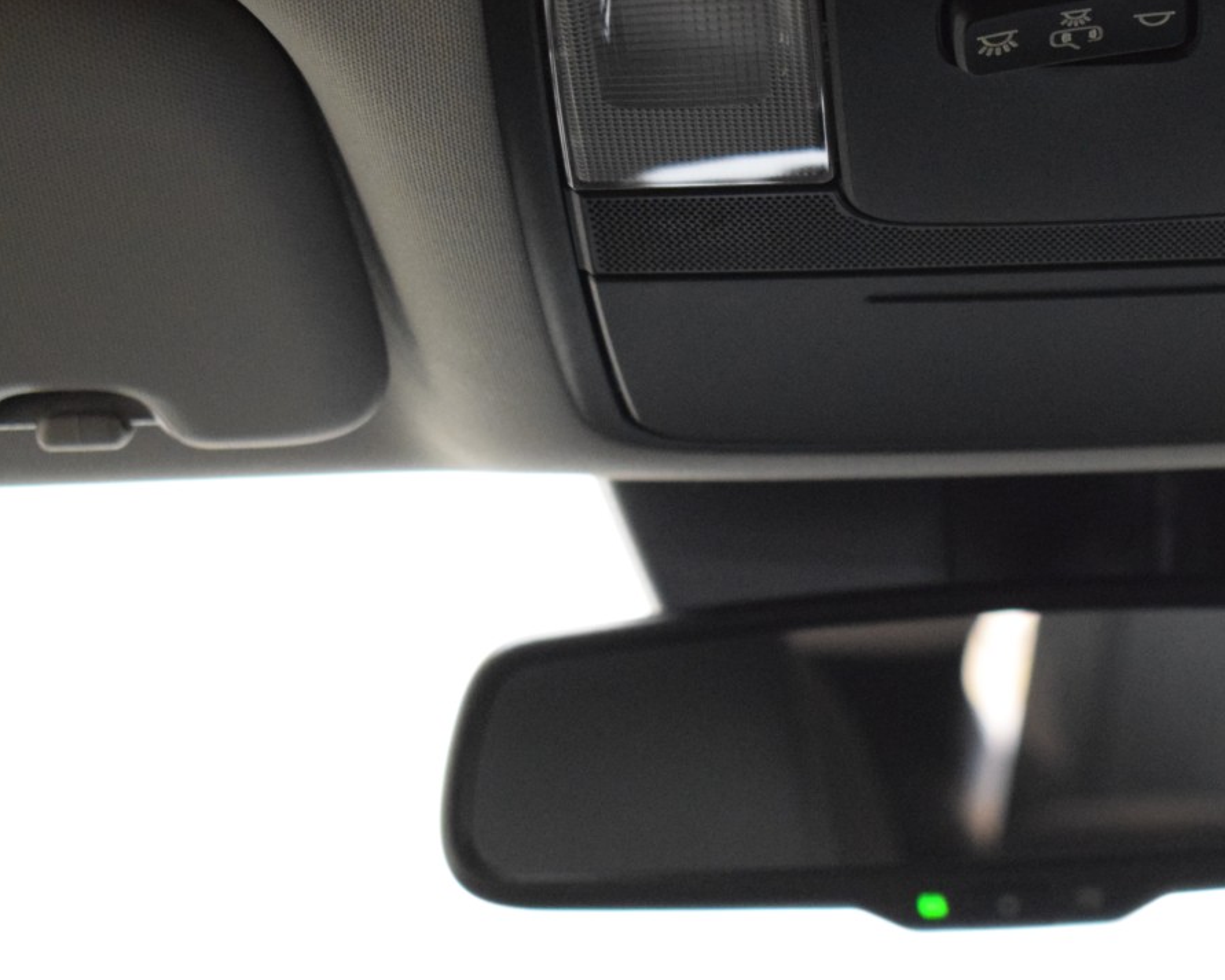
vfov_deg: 14.1
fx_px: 3952
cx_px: 1027
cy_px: 465
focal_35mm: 109
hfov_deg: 17.4
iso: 5000
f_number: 5.3
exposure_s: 1/60
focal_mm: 46
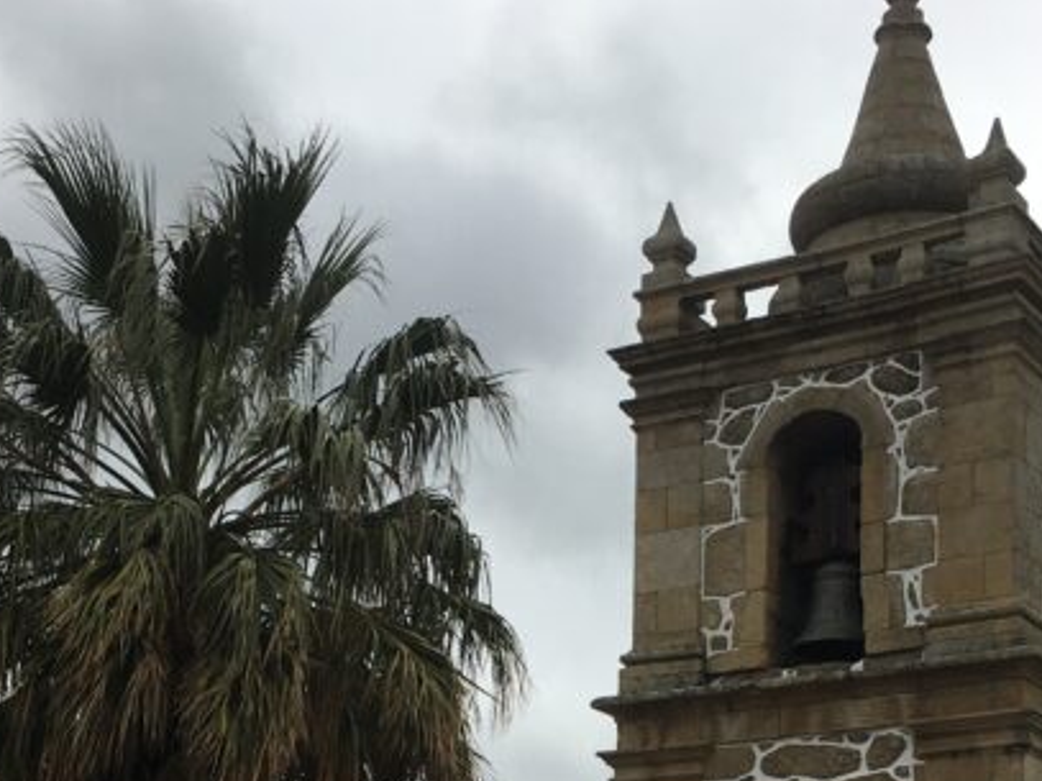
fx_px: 2197
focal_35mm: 73
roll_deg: -1.8
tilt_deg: +8.9
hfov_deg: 26.7
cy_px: 896
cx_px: 494
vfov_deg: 19.2
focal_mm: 4.15
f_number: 2.2
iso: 25
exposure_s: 1/2198
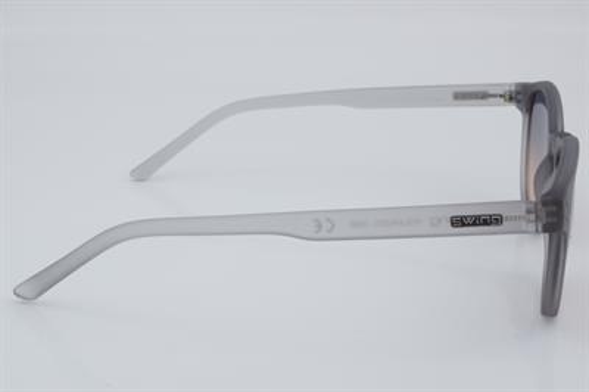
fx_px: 1226
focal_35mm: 75
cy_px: 196
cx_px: 294
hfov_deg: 27.0
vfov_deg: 18.2
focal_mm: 50
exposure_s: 1/4
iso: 100
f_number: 32
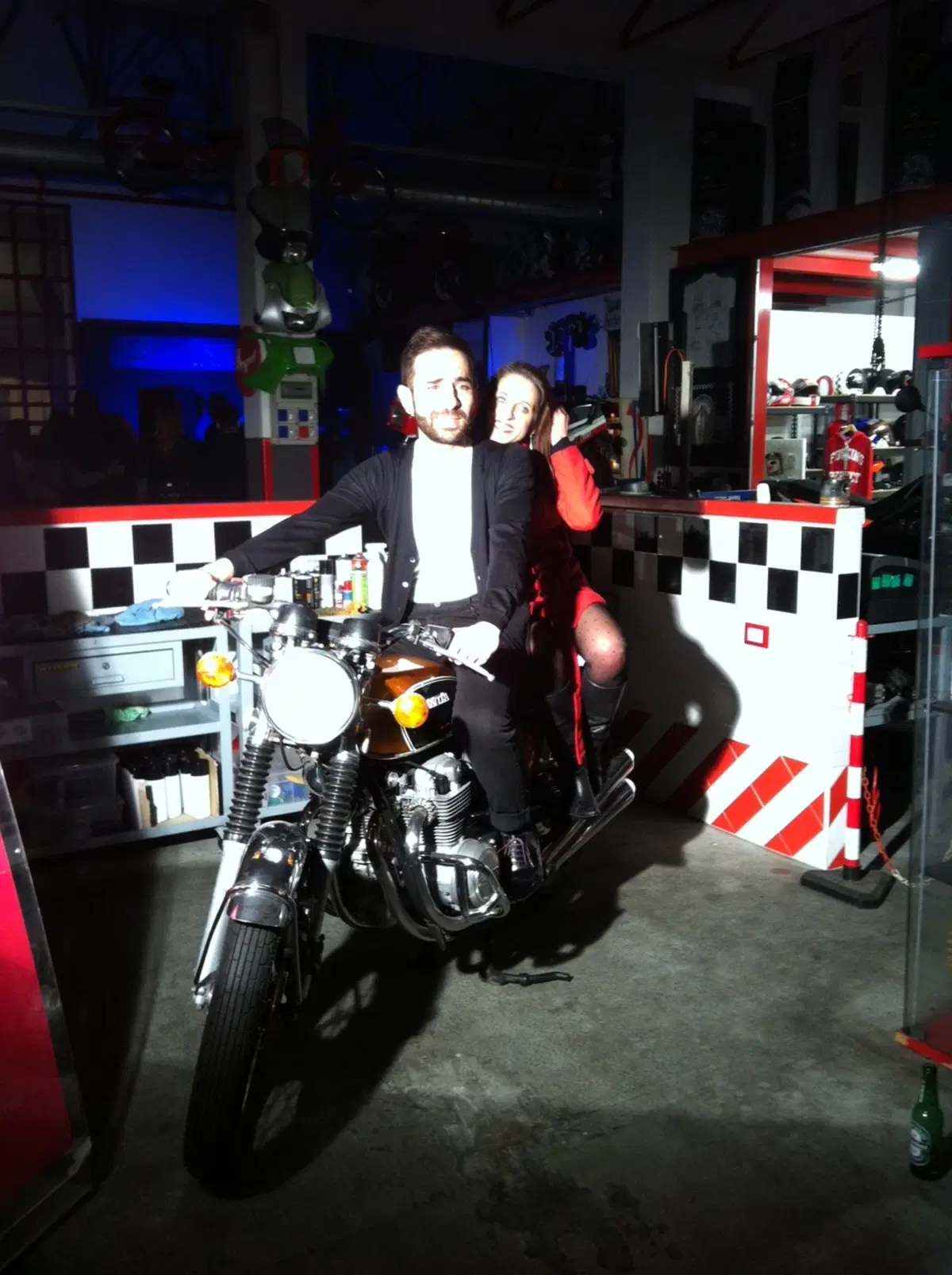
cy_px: 638
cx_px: 476
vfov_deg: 52.7
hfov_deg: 40.6
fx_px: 1287
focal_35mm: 35
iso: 160
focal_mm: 3.85
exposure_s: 1/15
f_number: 2.8
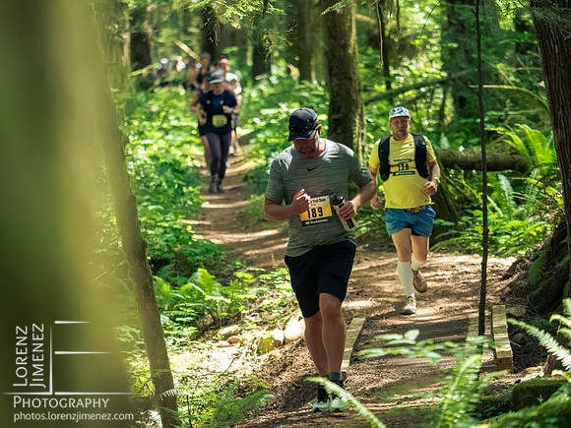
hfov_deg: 8.6
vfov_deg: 6.5
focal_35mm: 230
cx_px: 286
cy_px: 214
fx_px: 3794
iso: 4000
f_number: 2.8
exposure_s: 1/800
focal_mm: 115
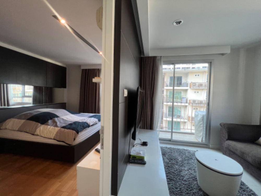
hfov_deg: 106.2
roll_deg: -1.2
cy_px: 98
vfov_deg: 89.9
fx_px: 98
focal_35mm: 13
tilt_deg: -1.7
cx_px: 130
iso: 100
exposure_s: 1/100
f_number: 1.8
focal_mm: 1.57
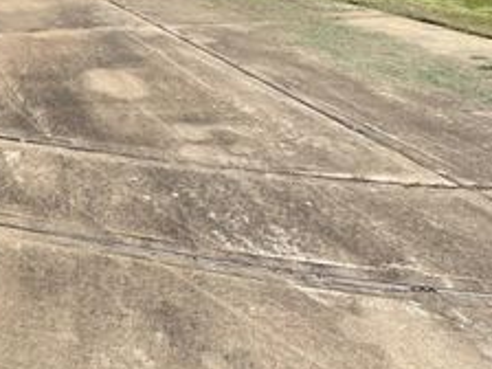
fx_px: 824
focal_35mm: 58
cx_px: -46
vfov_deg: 24.1
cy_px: 1
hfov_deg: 29.9
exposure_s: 1/2747
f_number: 1.6
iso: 32
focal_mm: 4.2
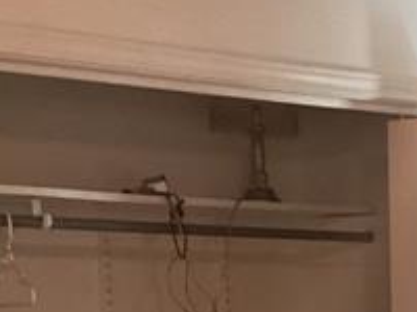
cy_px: 576
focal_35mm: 159
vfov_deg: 8.9
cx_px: 548
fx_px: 1915
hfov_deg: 12.1
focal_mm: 3.3
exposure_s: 1/40
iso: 320
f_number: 2.4
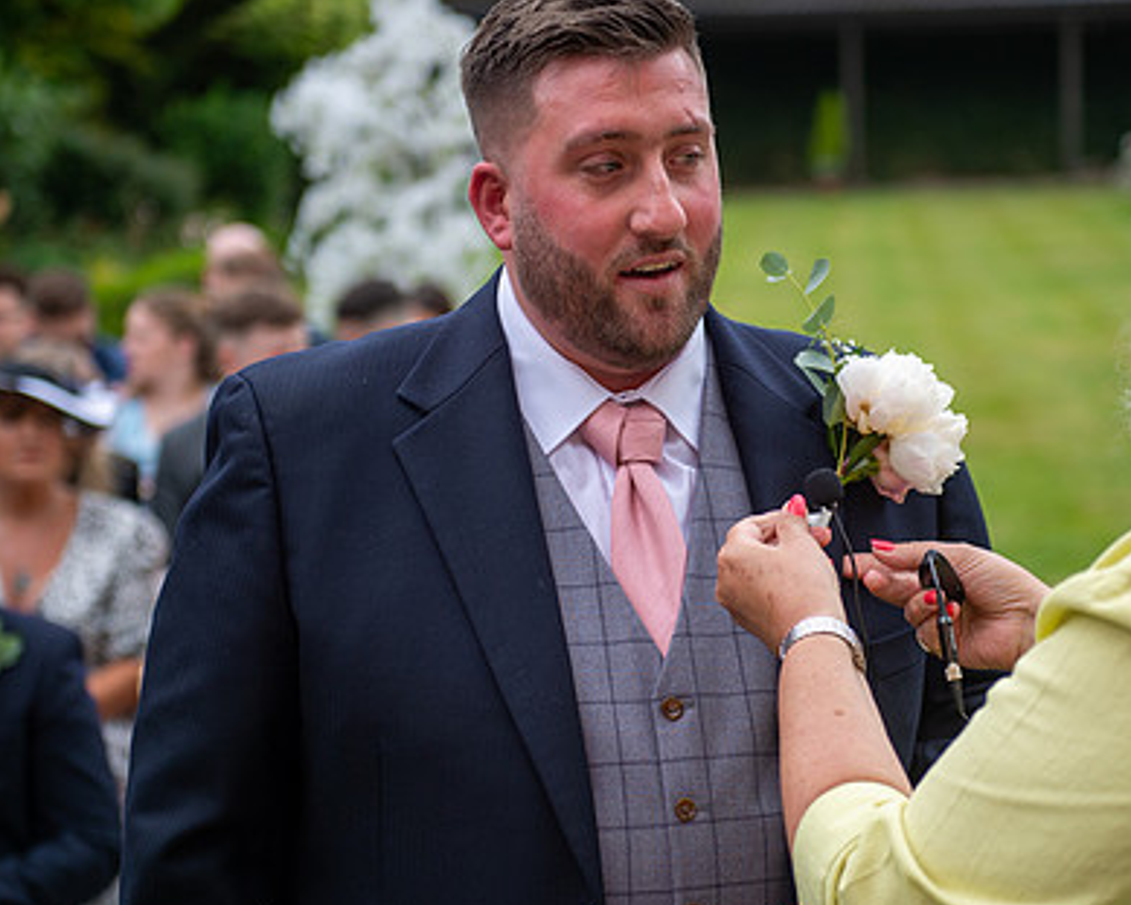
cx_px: 654
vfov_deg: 15.7
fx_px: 3280
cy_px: 436
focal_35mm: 98
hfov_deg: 19.6
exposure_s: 1/1000
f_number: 2.8
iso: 100
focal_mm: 70
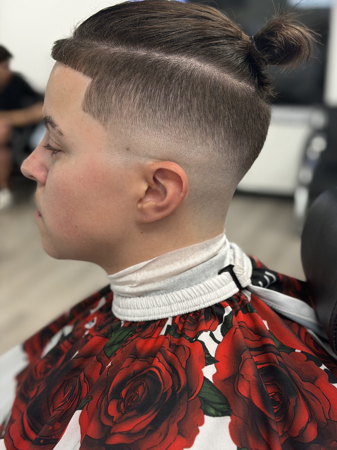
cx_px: 168
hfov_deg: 30.3
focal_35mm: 48
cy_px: 225
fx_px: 623
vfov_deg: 39.7
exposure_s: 1/60
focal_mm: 6.76
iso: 100
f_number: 1.78
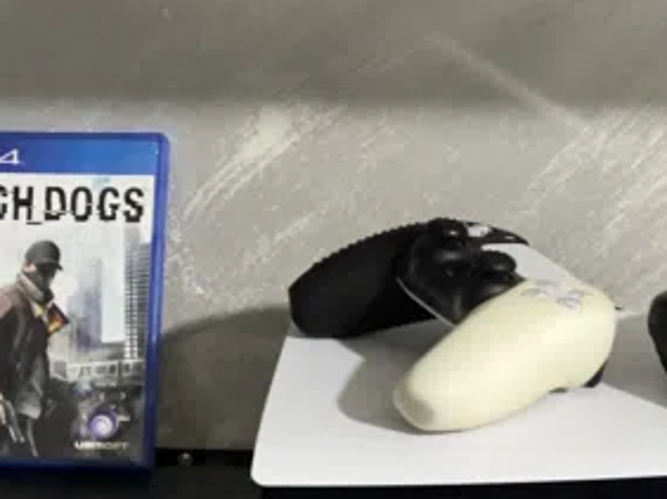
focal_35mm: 175
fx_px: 3369
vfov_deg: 8.5
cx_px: 357
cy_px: 333
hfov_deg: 11.3
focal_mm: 9
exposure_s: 1/15
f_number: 2.8
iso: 640
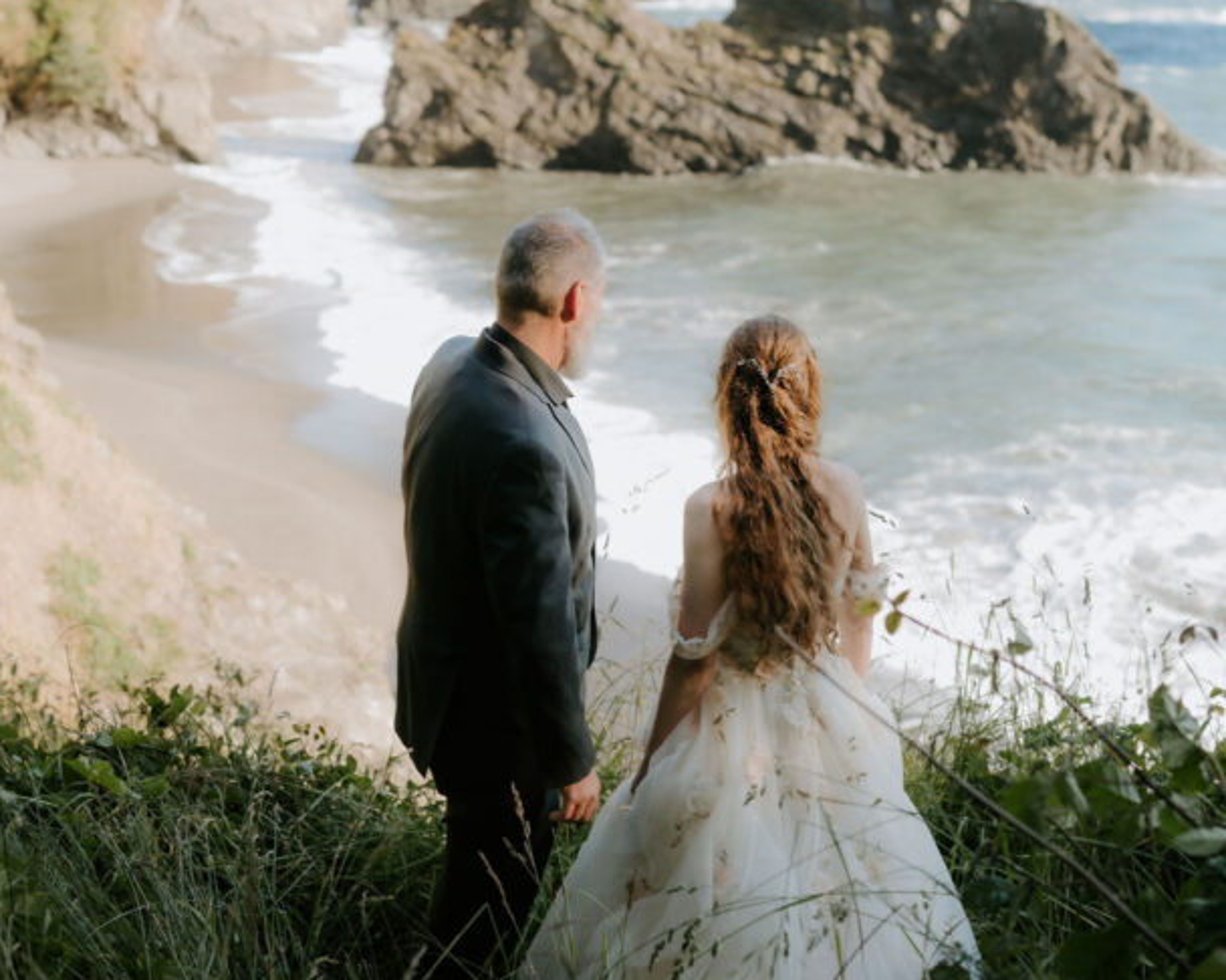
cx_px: 565
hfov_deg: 33.0
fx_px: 2068
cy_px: 412
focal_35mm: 57
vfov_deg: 26.6
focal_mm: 35
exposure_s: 1/320
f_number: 2.2
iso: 50
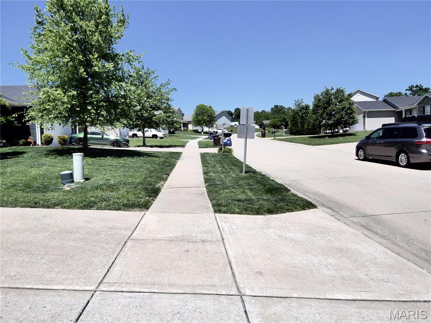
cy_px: 162
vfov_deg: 71.6
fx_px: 224
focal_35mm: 18
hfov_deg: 87.7
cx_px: 216
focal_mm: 9
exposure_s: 1/800
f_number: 11
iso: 800
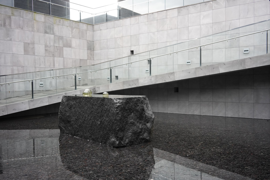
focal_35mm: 35
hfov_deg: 54.4
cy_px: 90
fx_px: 263
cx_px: 135
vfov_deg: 37.9
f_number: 8
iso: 2000
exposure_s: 1/100
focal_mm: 35
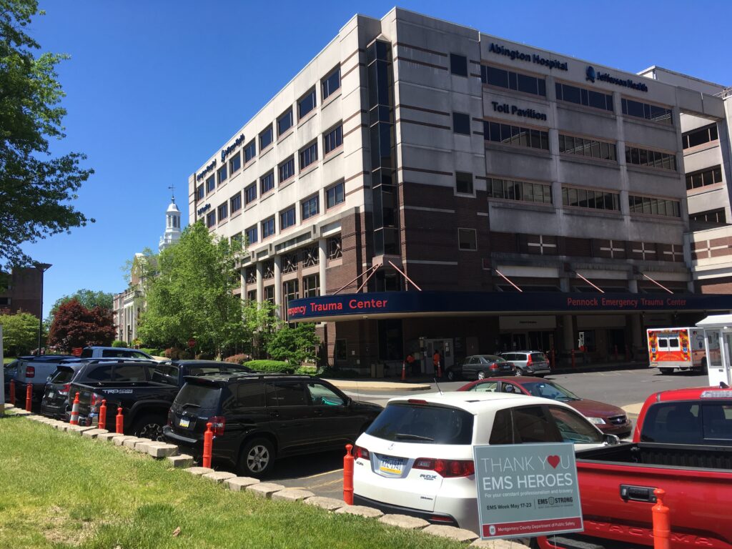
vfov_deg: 48.2
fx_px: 613
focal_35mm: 29
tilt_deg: +5.7
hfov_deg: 61.7
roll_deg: +2.3
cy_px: 274
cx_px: 366
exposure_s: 1/1083
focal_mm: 4.15
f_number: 2.2
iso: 25
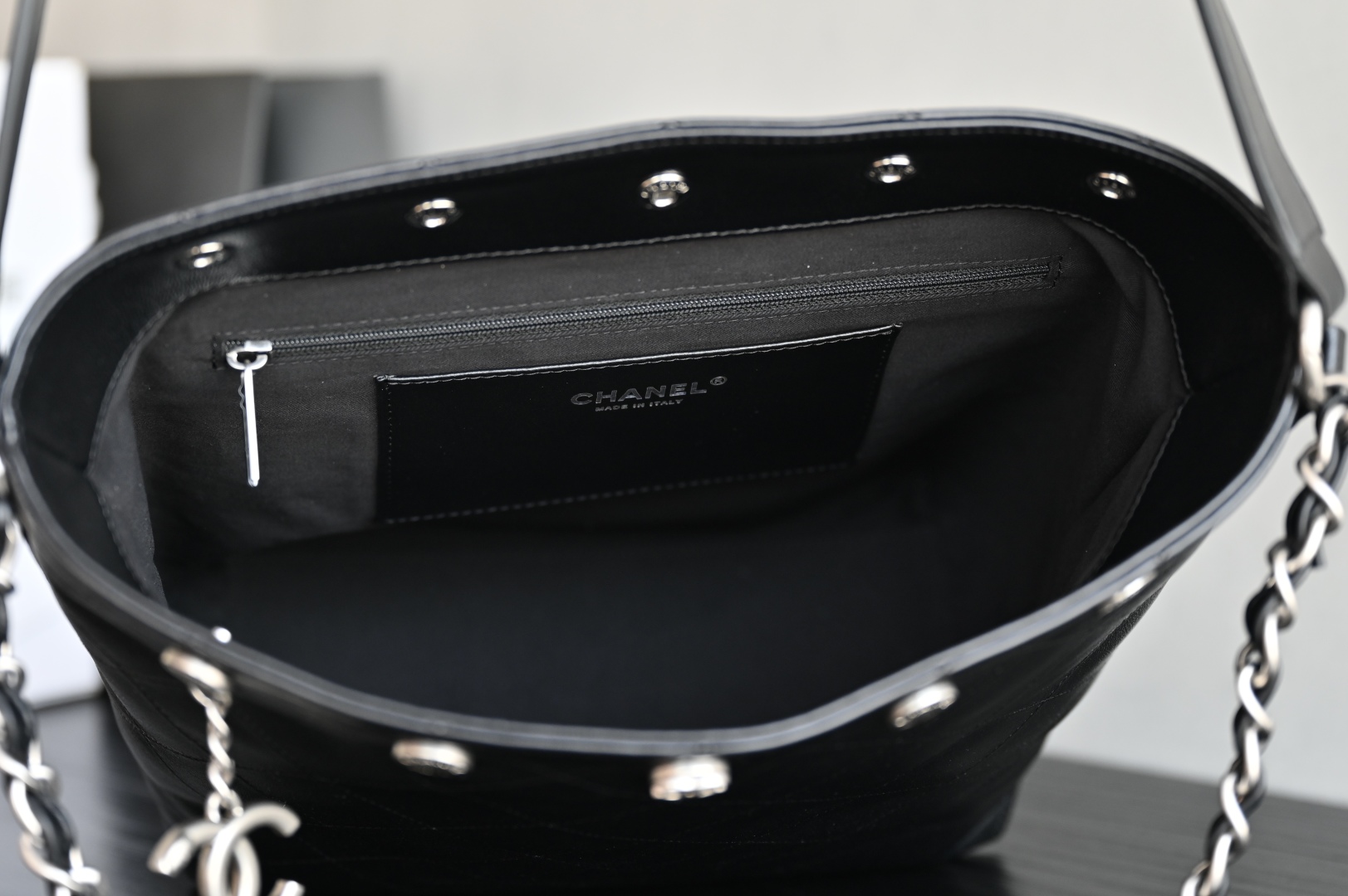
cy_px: 448
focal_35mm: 57
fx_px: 2133
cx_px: 674
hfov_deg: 35.1
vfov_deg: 23.7
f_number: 3.2
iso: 400
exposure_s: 1/250
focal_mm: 57
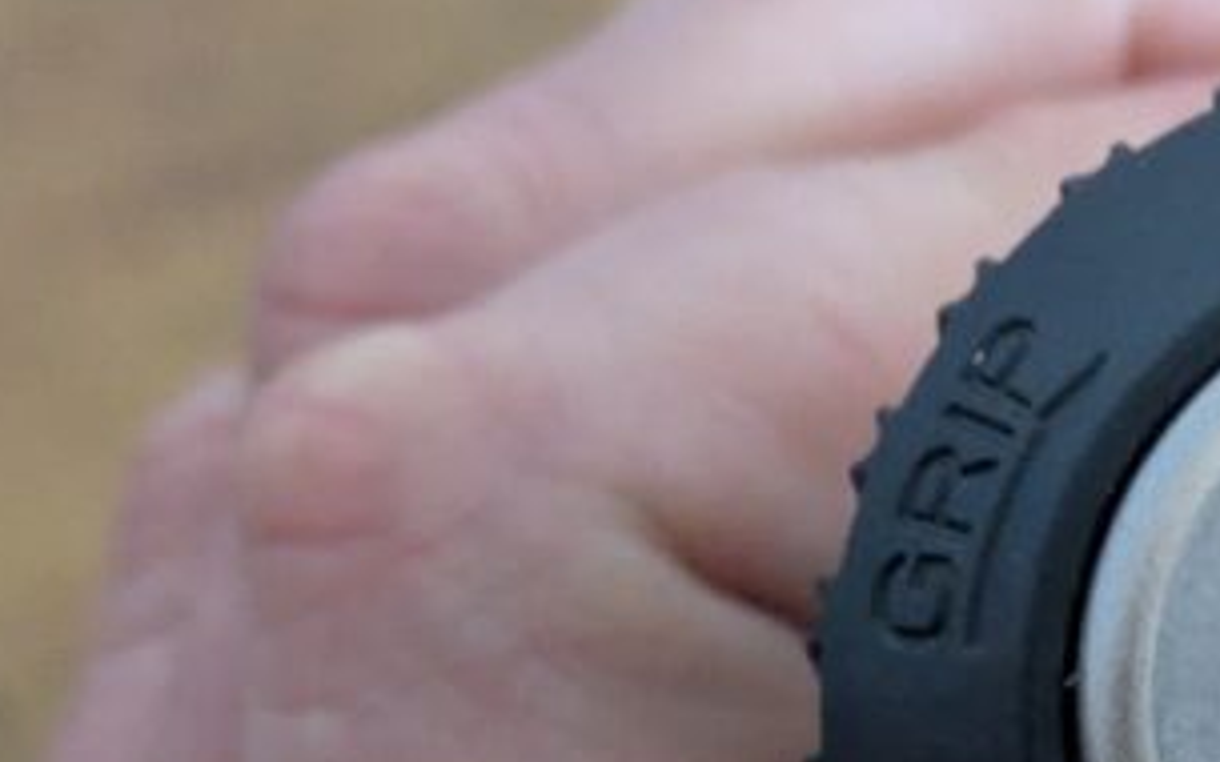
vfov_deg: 7.2
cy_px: 688
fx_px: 6051
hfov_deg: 11.2
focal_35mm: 182
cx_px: 1577
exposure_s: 1/25
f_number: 1.89
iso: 472
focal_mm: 5.43
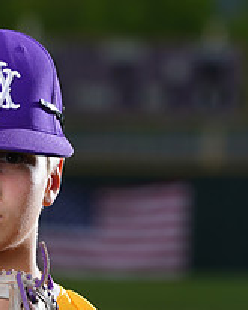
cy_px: 400
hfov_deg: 2.4
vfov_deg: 3.0
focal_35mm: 652
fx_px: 5978
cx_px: -4
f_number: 8
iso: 100
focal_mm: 247
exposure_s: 1/250
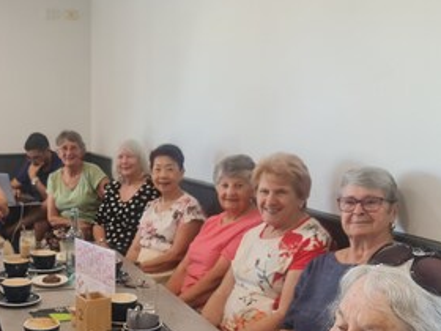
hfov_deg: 37.0
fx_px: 637
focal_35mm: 50
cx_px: 96
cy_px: 238
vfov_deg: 28.8
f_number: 1.8
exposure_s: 1/100
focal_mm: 7
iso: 160
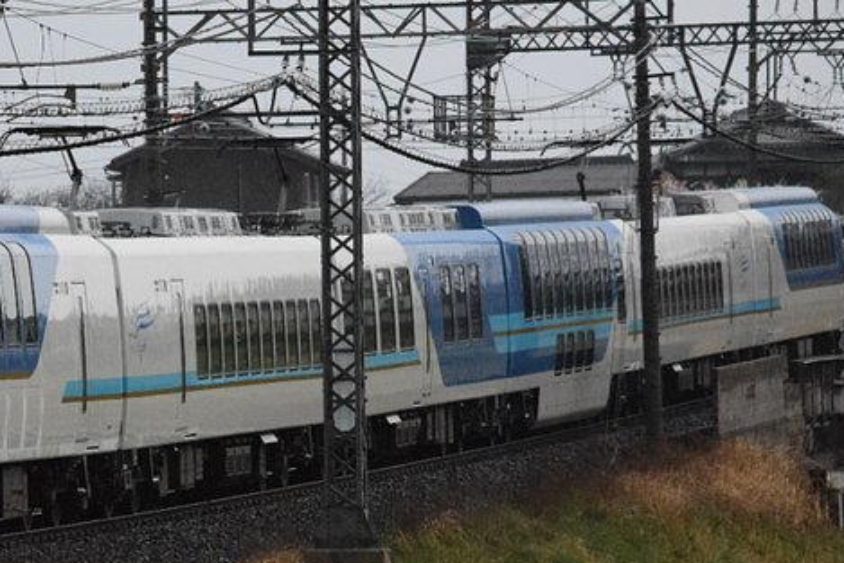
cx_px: 72
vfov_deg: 3.1
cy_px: 353
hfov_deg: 4.7
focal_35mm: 442
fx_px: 10367
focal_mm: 135
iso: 5000
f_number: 5.6
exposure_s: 1/1250
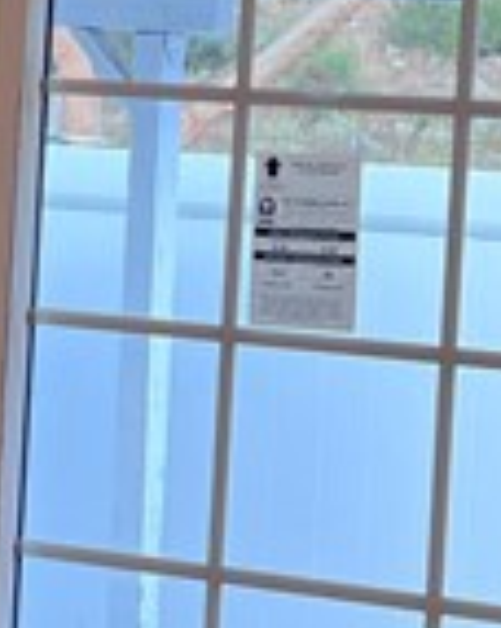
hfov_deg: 8.5
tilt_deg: -0.8
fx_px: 3381
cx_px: 66
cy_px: 184
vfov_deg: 10.6
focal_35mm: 182
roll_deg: -3.5
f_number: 1.5
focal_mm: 5.7
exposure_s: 1/120
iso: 50
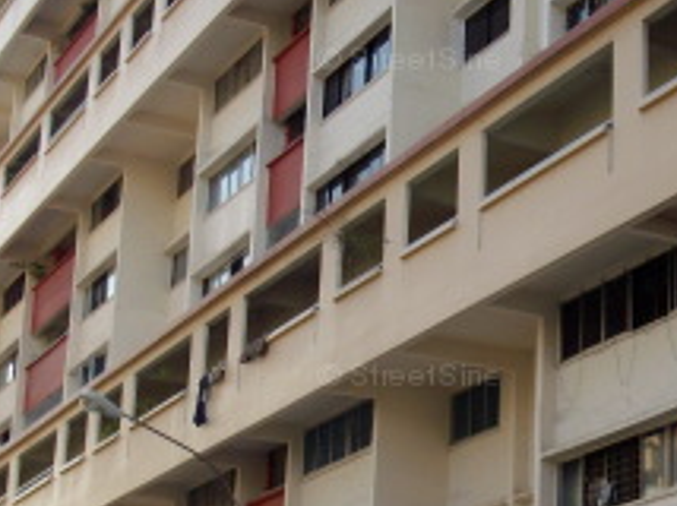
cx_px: 554
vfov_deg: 15.5
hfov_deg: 20.4
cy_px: 380
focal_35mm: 95
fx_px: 1856
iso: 80
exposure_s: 1/250
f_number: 2.8
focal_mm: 6.2
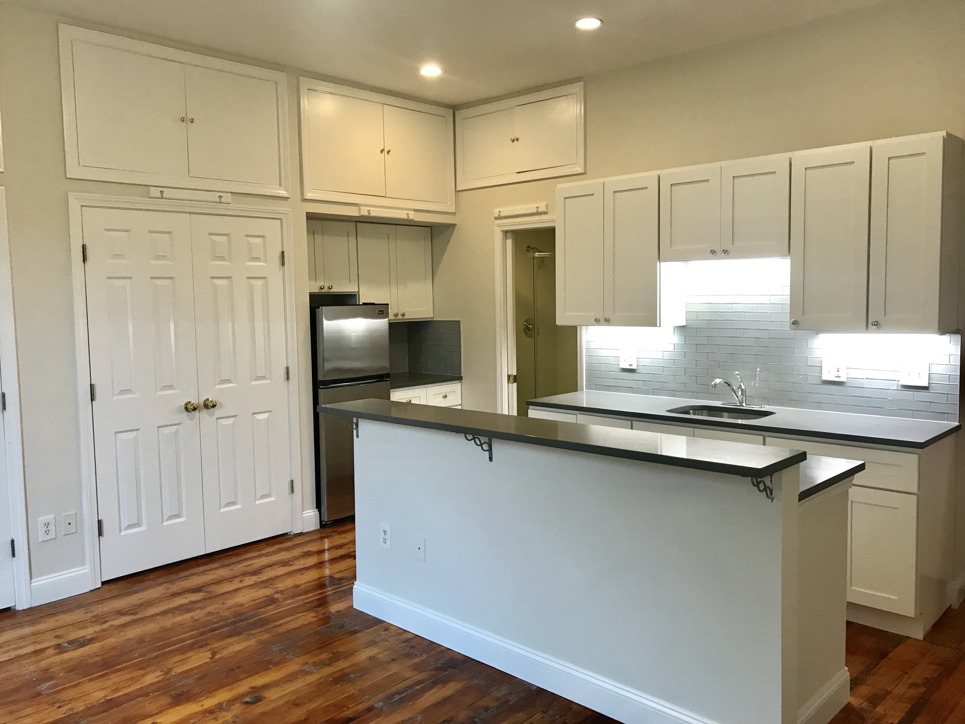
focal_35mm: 28
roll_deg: +1.7
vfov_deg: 49.7
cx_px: 482
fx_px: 781
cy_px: 362
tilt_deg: -3.4
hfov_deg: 63.4
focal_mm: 3.99
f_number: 1.8
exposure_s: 1/30
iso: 32
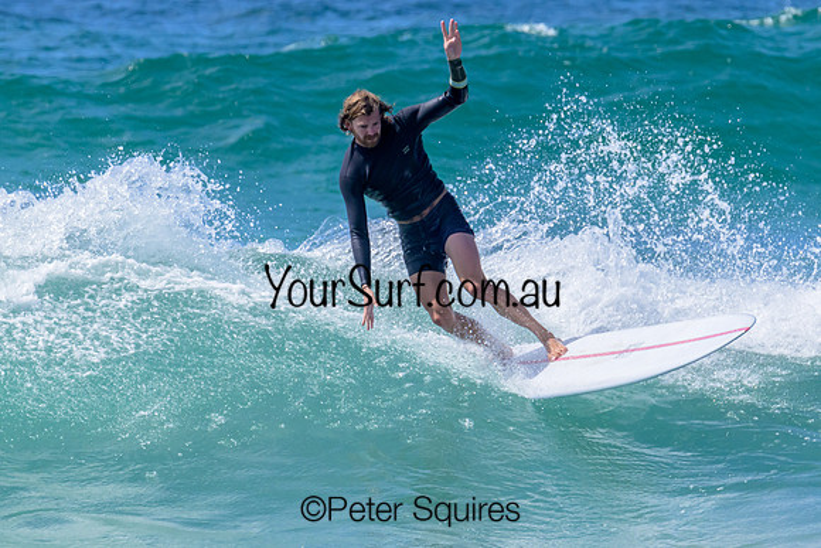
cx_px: 451
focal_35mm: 837
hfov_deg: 2.5
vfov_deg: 1.6
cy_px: 239
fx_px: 19094
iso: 2200
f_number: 16
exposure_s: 1/2000
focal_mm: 680
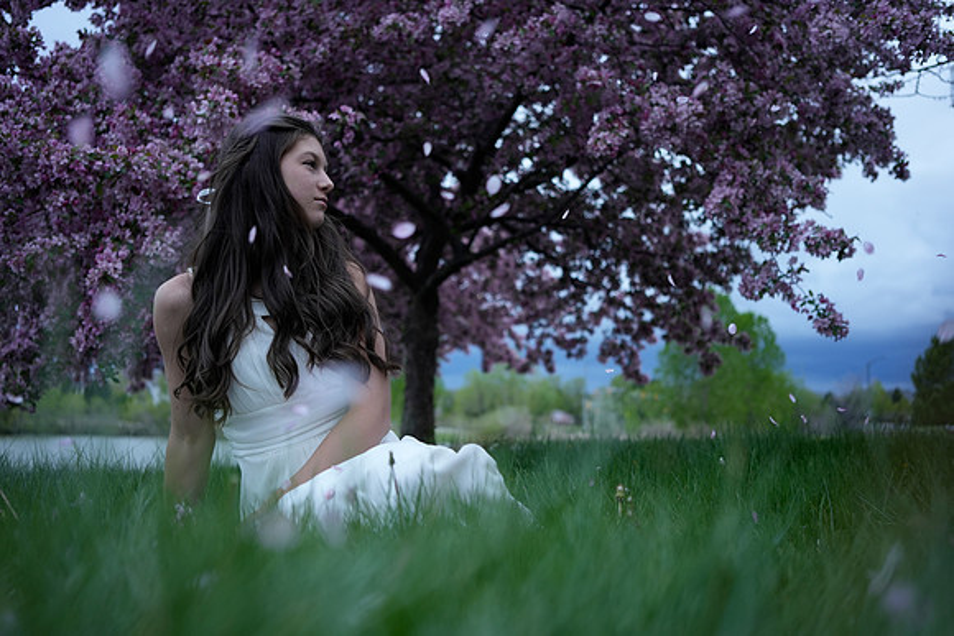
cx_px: 477
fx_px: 928
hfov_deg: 54.4
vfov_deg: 37.9
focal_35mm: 35
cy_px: 318
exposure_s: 1/500
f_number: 2.8
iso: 400
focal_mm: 35
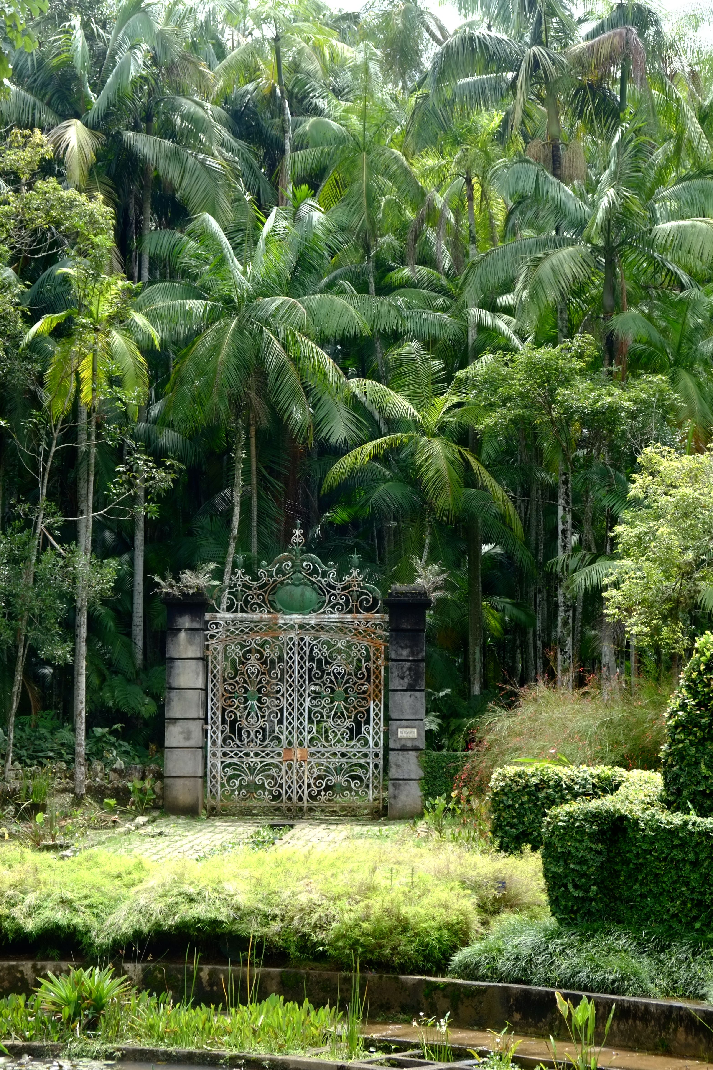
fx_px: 1991
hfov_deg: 20.3
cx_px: 356
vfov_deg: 30.1
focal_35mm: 67
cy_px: 535
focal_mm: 44.4
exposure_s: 1/250
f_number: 5.6
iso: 320
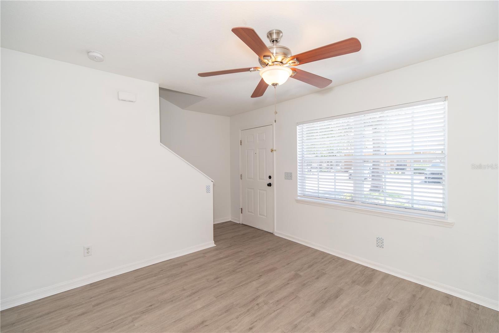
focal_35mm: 15
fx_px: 208
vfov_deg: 77.3
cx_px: 250
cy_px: 166
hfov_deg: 100.4
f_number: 8
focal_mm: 15
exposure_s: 1/30
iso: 200
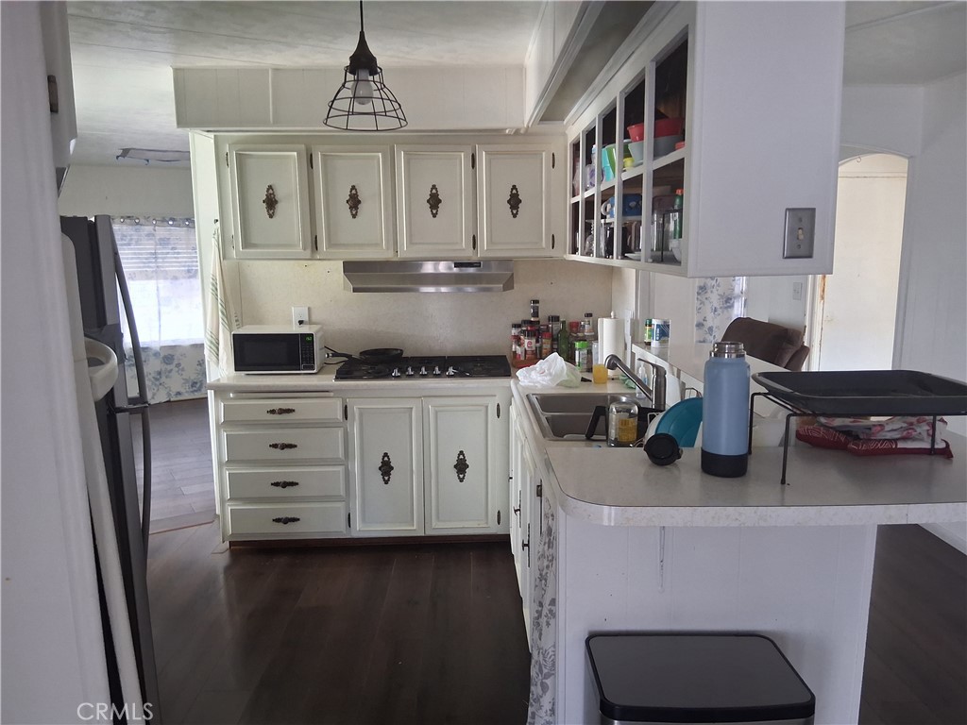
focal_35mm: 26
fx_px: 726
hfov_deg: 67.3
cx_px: 484
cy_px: 362
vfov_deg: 53.1
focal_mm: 3.98
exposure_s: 1/60
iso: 640
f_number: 1.8
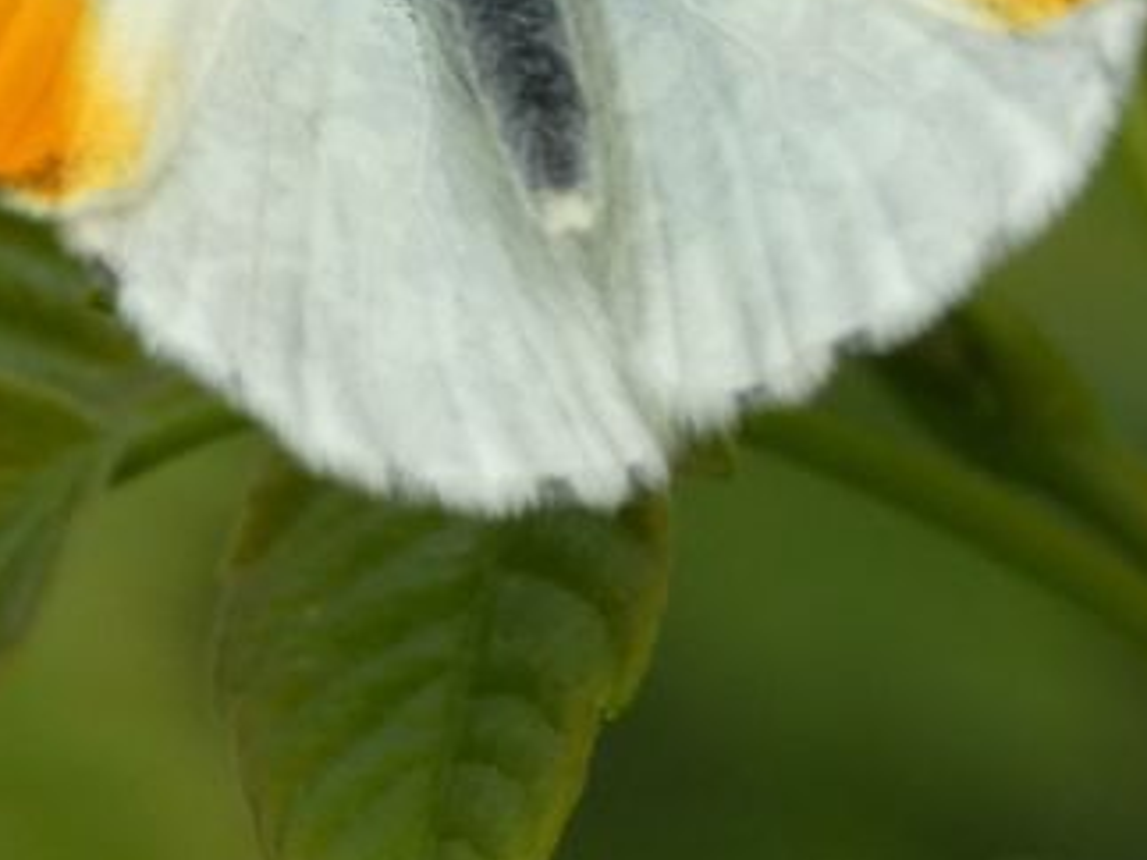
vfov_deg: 3.6
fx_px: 13481
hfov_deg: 4.9
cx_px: 534
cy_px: -96
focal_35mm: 407
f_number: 5.4
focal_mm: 27.5
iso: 125
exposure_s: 1/80
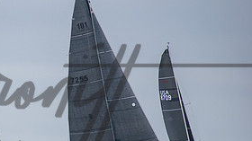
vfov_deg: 1.7
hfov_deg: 3.0
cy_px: 87
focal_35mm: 717
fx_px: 4787
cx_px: 12
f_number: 5.6
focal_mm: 220
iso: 400
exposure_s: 1/500
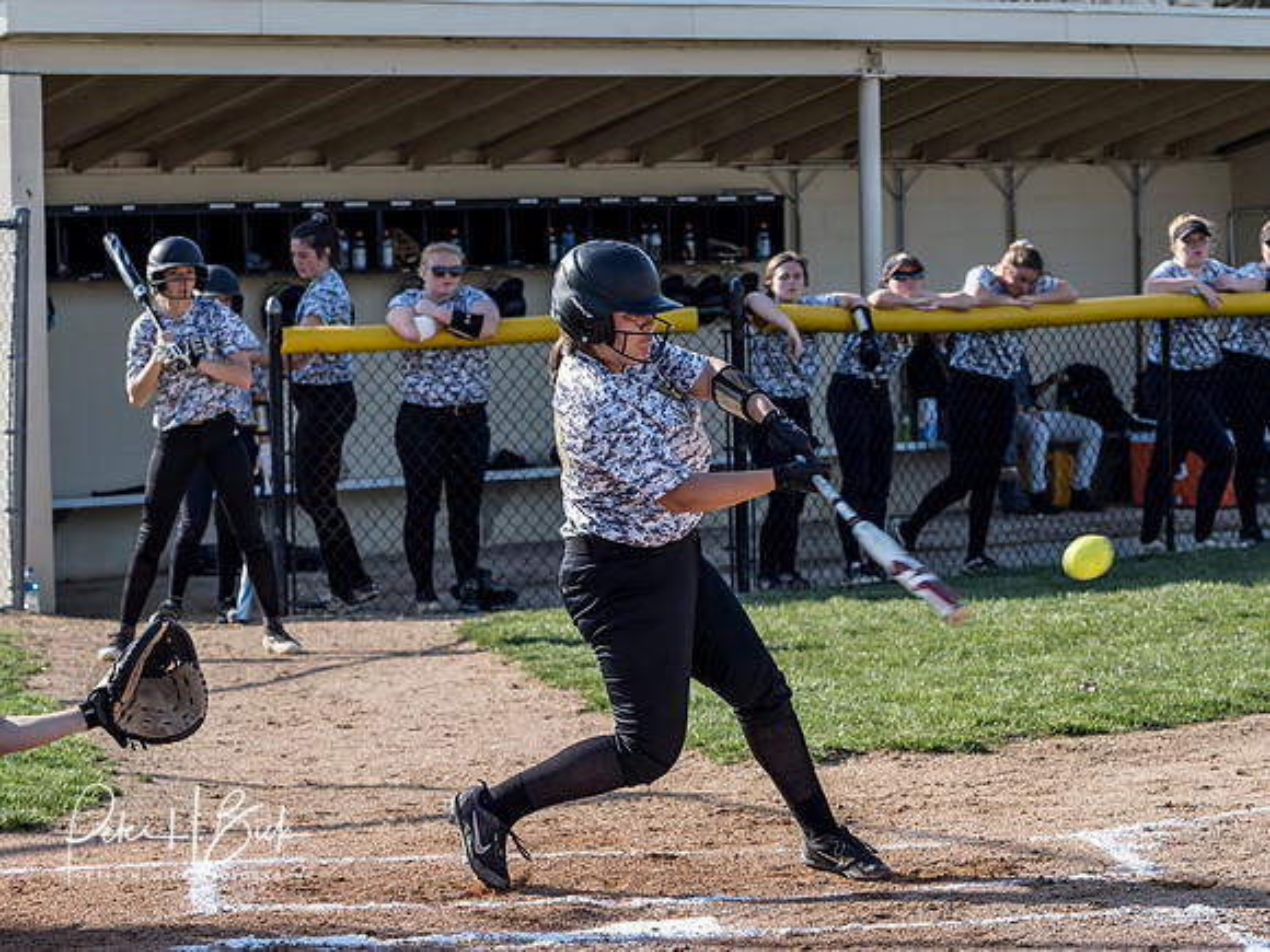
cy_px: 476
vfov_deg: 9.3
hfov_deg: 12.3
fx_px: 5870
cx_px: 635
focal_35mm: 160
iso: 400
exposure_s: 1/1000
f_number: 5
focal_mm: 80
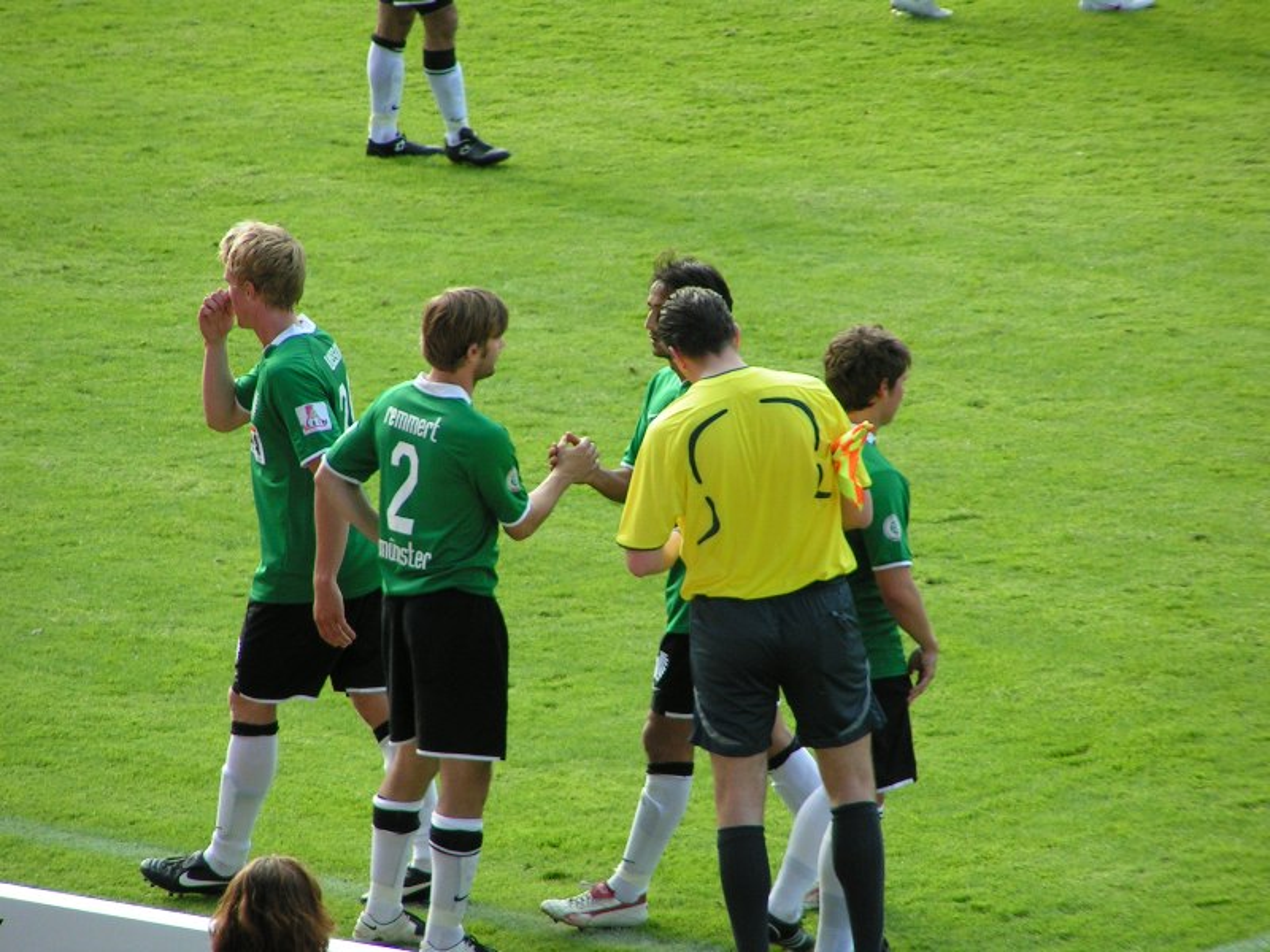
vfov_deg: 3.9
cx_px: 635
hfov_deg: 5.2
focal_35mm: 380
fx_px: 13942
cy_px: 476
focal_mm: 58
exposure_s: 1/400
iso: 100
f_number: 3.5
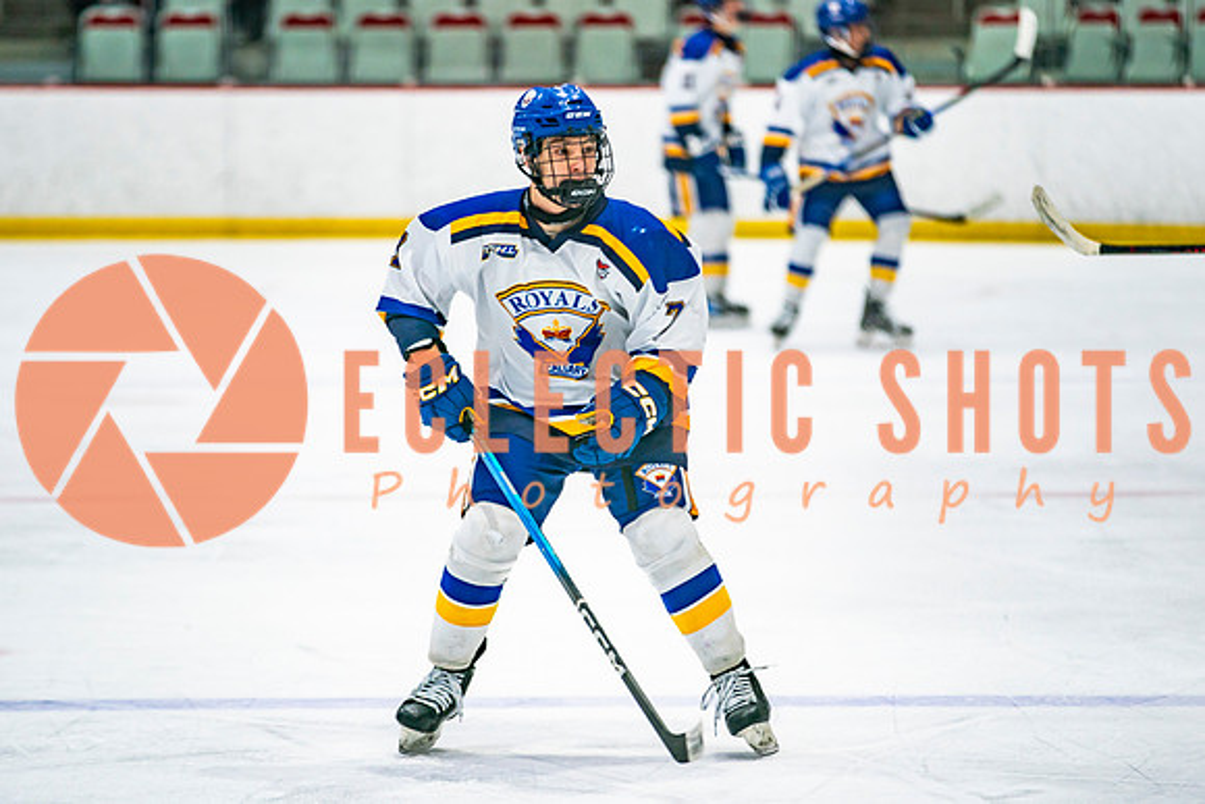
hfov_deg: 7.9
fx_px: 8701
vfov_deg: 5.3
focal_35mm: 260
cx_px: 589
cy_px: 446
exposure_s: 1/640
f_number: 2.8
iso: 500
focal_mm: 200
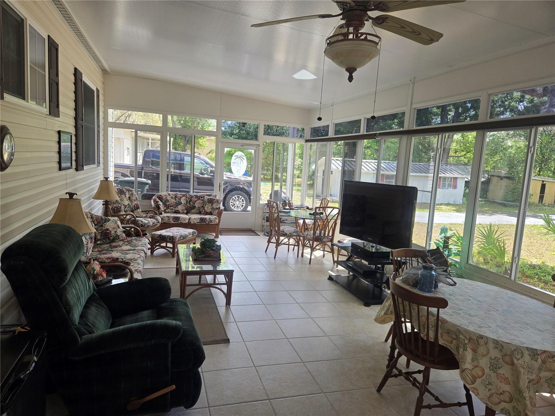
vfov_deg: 58.9
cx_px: 278
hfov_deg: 73.9
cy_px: 208
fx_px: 369
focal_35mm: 23
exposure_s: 1/180
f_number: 1.8
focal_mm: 5.4
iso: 32
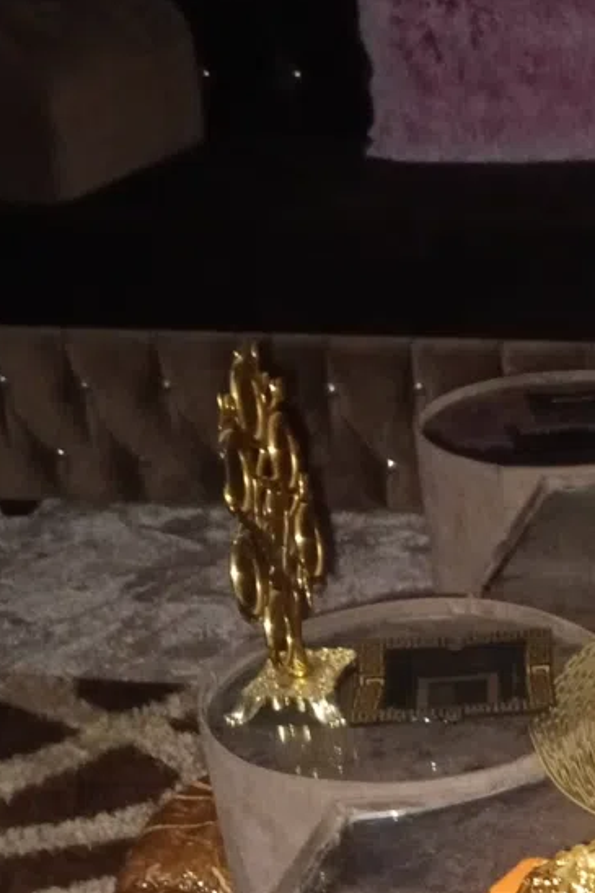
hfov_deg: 18.1
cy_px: 850
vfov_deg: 27.5
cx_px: 778
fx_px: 1736
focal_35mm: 70
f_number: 1.6
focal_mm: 4.09
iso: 2338
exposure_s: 1/20
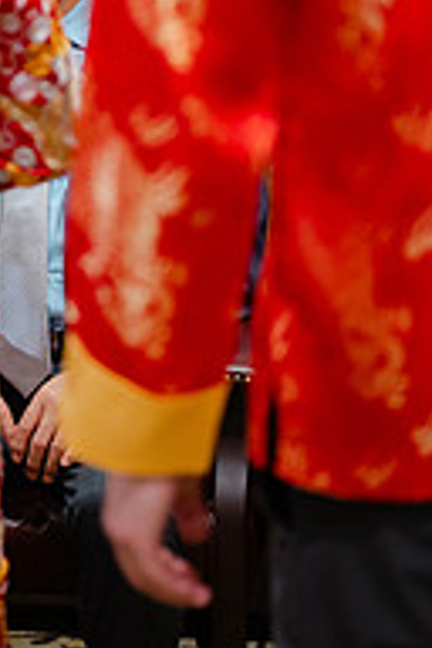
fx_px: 2106
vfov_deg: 17.3
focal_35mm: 117
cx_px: 30
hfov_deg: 11.6
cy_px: 115
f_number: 1.8
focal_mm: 50
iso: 640
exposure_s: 1/125
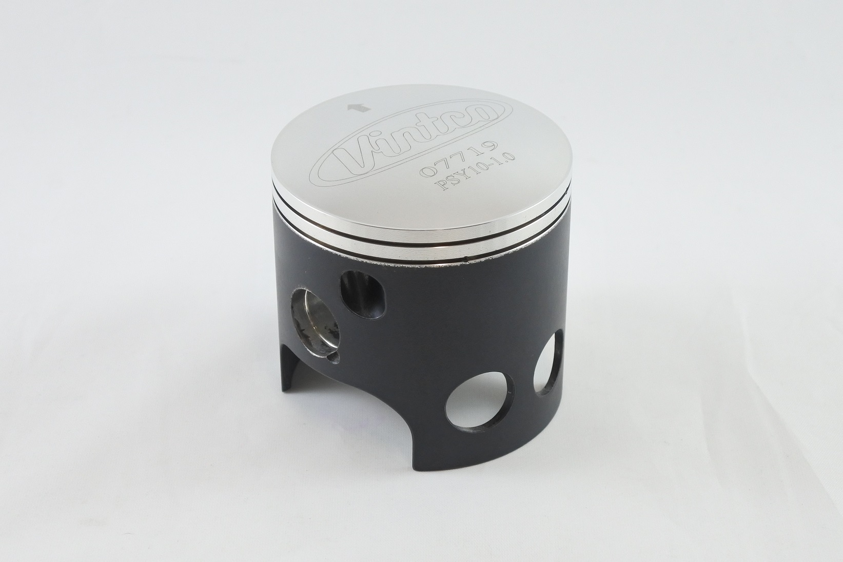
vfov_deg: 26.0
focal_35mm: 52
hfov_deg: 38.2
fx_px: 1217
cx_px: 422
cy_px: 281
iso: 500
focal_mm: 19.3
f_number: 4.5
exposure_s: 1/125
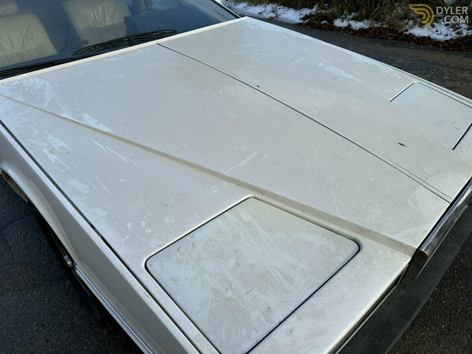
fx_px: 327
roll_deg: +3.7
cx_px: 236
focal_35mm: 24
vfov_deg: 56.8
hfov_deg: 71.6
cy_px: 177
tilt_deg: -34.8
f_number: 1.78
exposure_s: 1/2299
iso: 80
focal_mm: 6.86
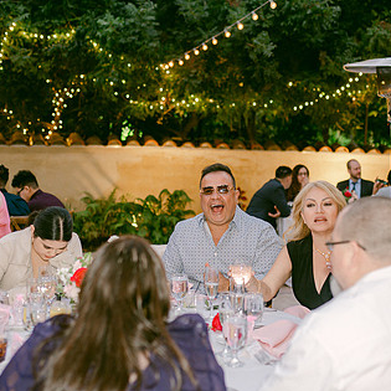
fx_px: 741
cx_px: 227
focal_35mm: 58
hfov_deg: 29.5
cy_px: 220
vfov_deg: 29.5
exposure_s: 1/160
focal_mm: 35
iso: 1250
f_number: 2
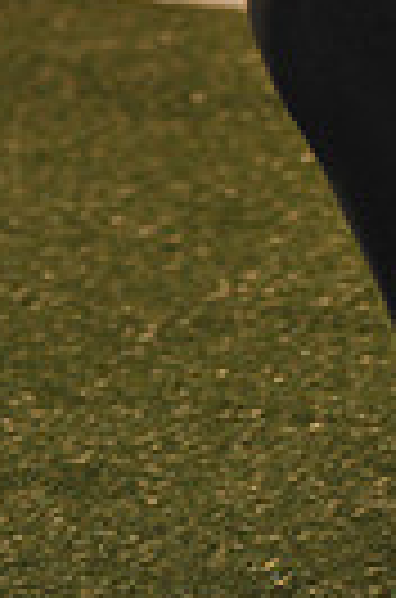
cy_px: -661
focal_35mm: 875
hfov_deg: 1.6
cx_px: 482
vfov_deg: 2.4
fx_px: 14512
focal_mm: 200
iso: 1600
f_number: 7.1
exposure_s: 1/125
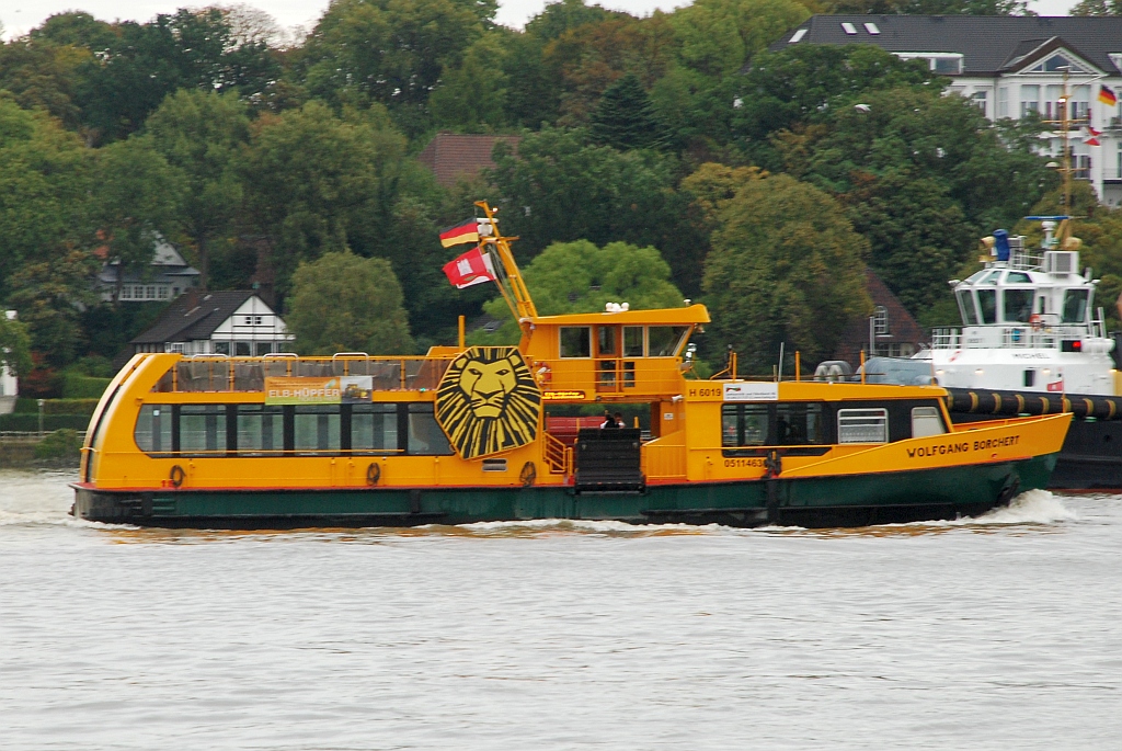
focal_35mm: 202
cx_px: 561
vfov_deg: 6.8
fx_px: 6317
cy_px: 376
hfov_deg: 10.1
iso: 400
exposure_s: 1/100
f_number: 5.6
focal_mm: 135
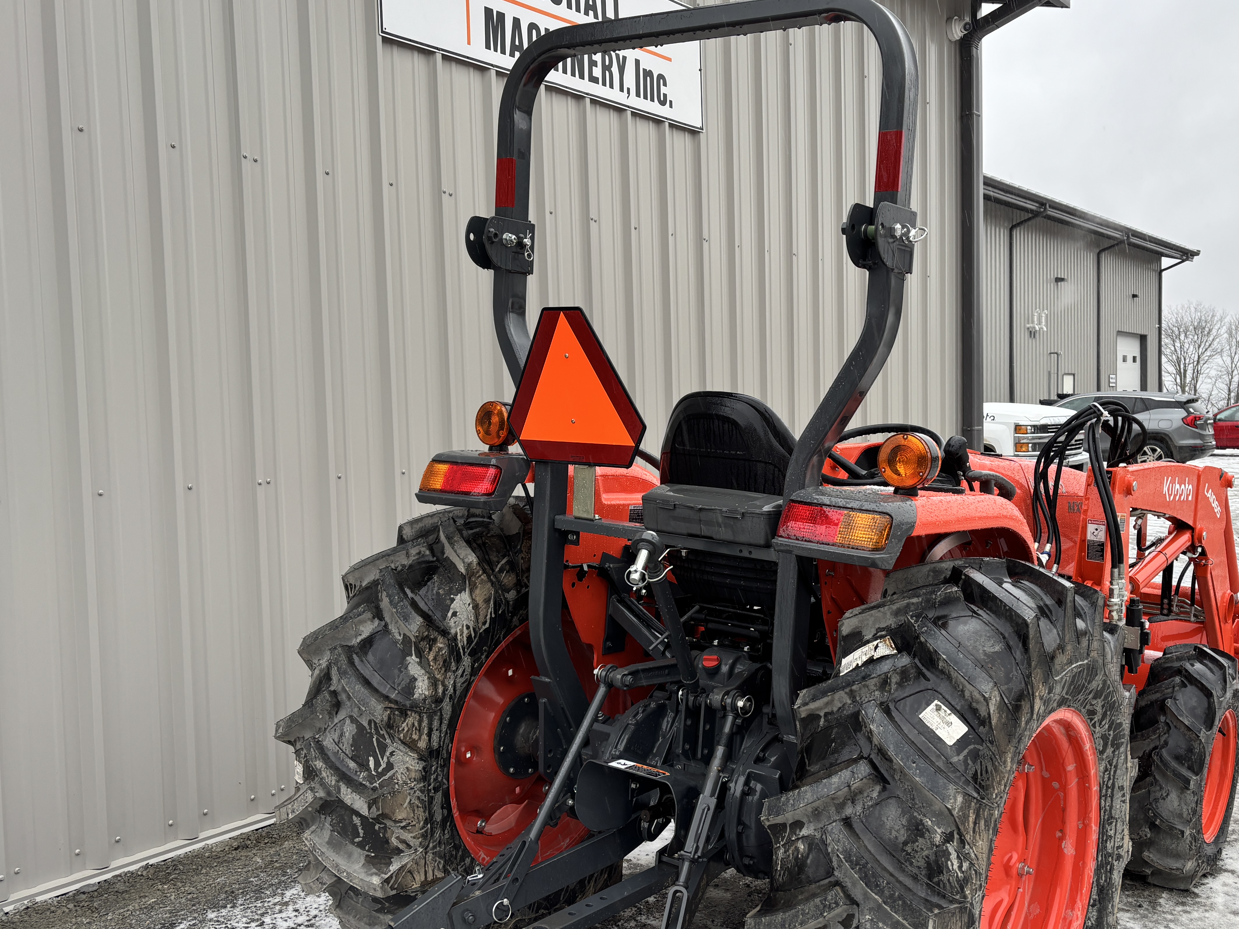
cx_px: 698
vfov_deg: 40.7
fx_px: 1253
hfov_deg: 52.5
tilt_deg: -2.3
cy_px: 476
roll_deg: +0.7
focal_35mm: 35
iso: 40
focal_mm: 5.96
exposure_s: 1/218
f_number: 1.6
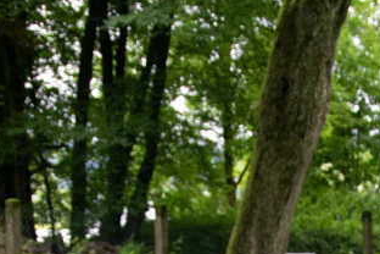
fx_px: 1098
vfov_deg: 12.3
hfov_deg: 19.1
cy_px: 427
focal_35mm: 104
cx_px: 375
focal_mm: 18
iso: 560
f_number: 4
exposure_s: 1/60
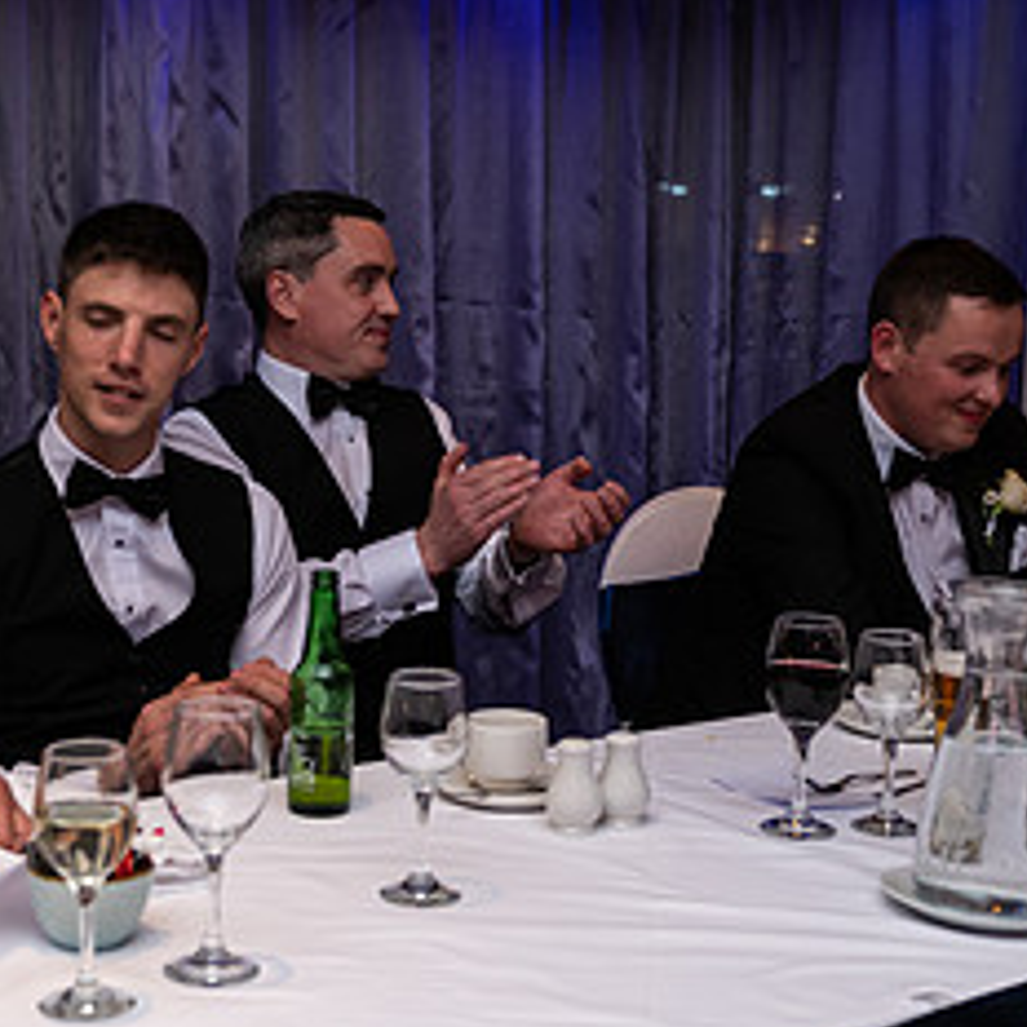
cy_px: 423
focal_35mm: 68
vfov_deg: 25.3
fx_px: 2282
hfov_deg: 25.3
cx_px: 394
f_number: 3.5
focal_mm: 32
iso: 640
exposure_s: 1/160
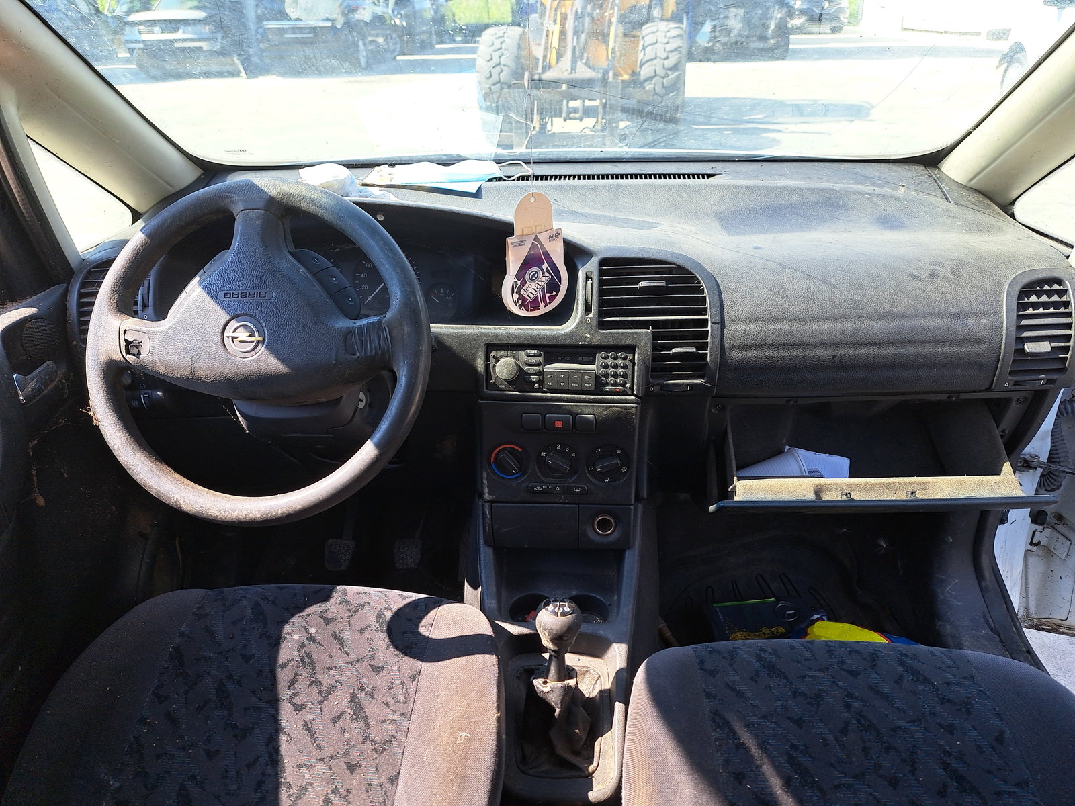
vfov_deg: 56.8
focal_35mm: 24
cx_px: 538
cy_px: 403
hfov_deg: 71.6
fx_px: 745
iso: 50
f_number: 1.8
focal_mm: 5.23
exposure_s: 1/175
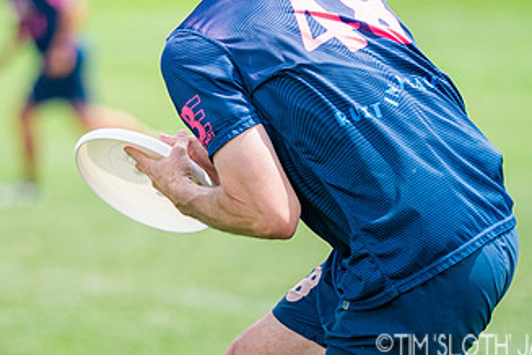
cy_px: 160
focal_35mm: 446
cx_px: 171
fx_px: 6590
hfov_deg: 4.6
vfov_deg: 3.1
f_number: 2.8
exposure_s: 1/5000
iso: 500
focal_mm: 200
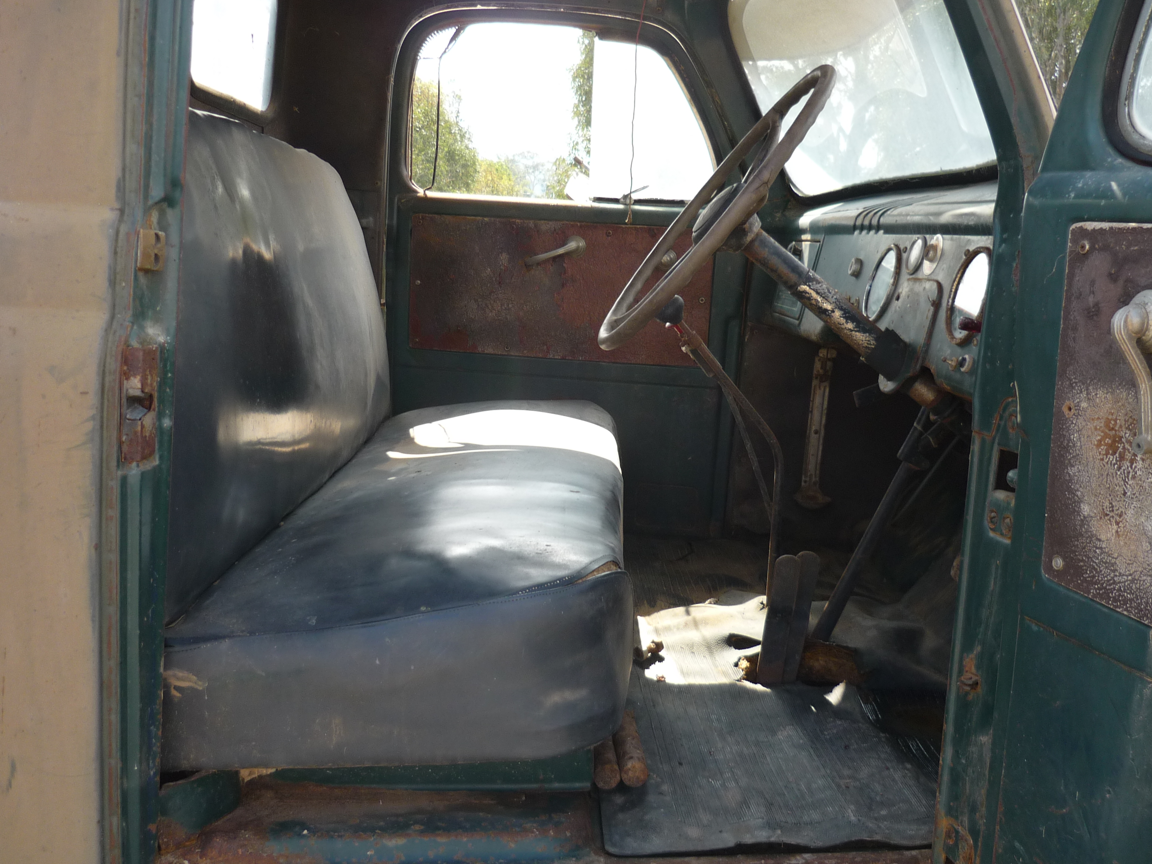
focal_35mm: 35
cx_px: 602
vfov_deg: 40.7
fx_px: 1165
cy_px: 421
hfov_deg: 52.6
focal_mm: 5.5
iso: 100
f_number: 2.8
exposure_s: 1/250
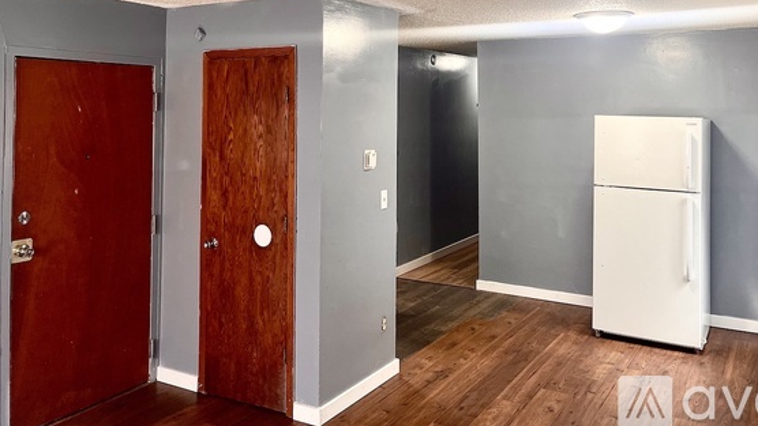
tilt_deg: +0.2
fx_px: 684
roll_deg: -0.1
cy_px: 90
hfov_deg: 58.0
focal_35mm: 34
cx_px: 384
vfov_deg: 33.7
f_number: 1.6
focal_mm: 5.1
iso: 200
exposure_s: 1/60
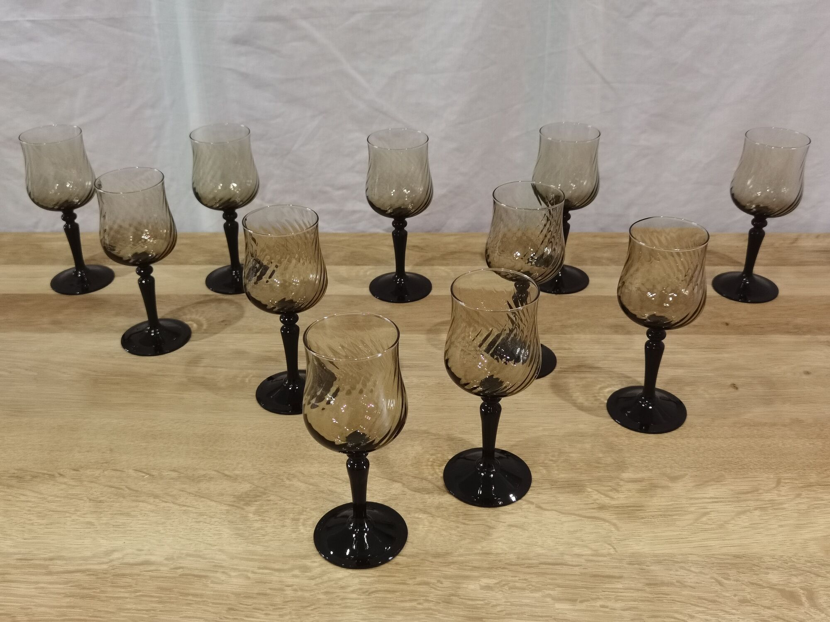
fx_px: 863
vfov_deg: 39.7
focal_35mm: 36
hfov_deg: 51.4
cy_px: 311
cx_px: 415
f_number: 1.9
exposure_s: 1/100
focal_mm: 6.71
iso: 200
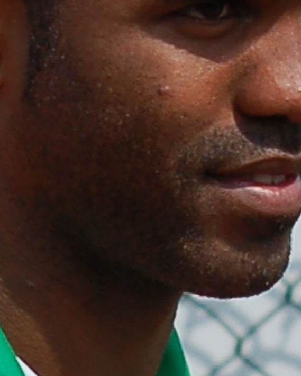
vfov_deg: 6.6
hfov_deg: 5.3
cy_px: 278
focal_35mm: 291
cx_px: 112
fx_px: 3240
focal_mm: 56
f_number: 5.6
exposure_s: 1/1250
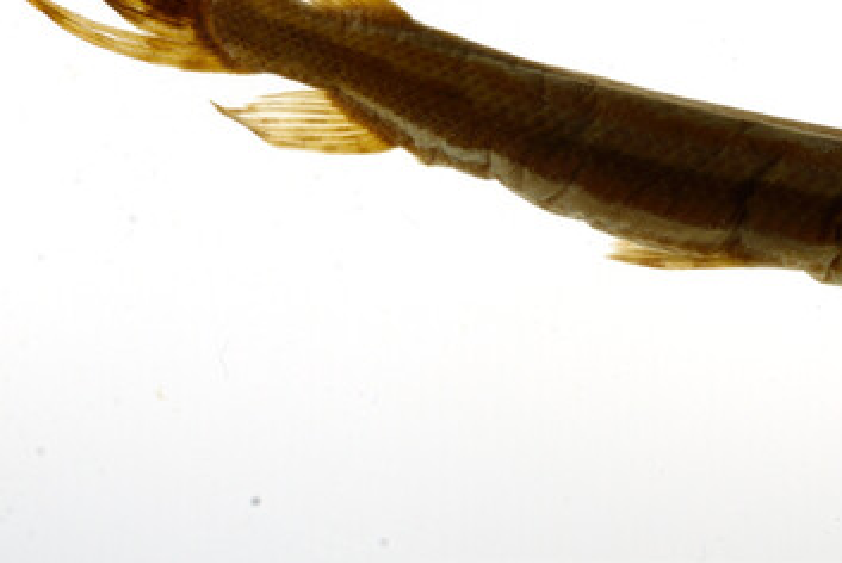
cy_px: 249
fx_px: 4775
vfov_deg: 6.7
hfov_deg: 9.7
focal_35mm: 204
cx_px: 1336
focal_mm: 60
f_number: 20
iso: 100
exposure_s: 1/40
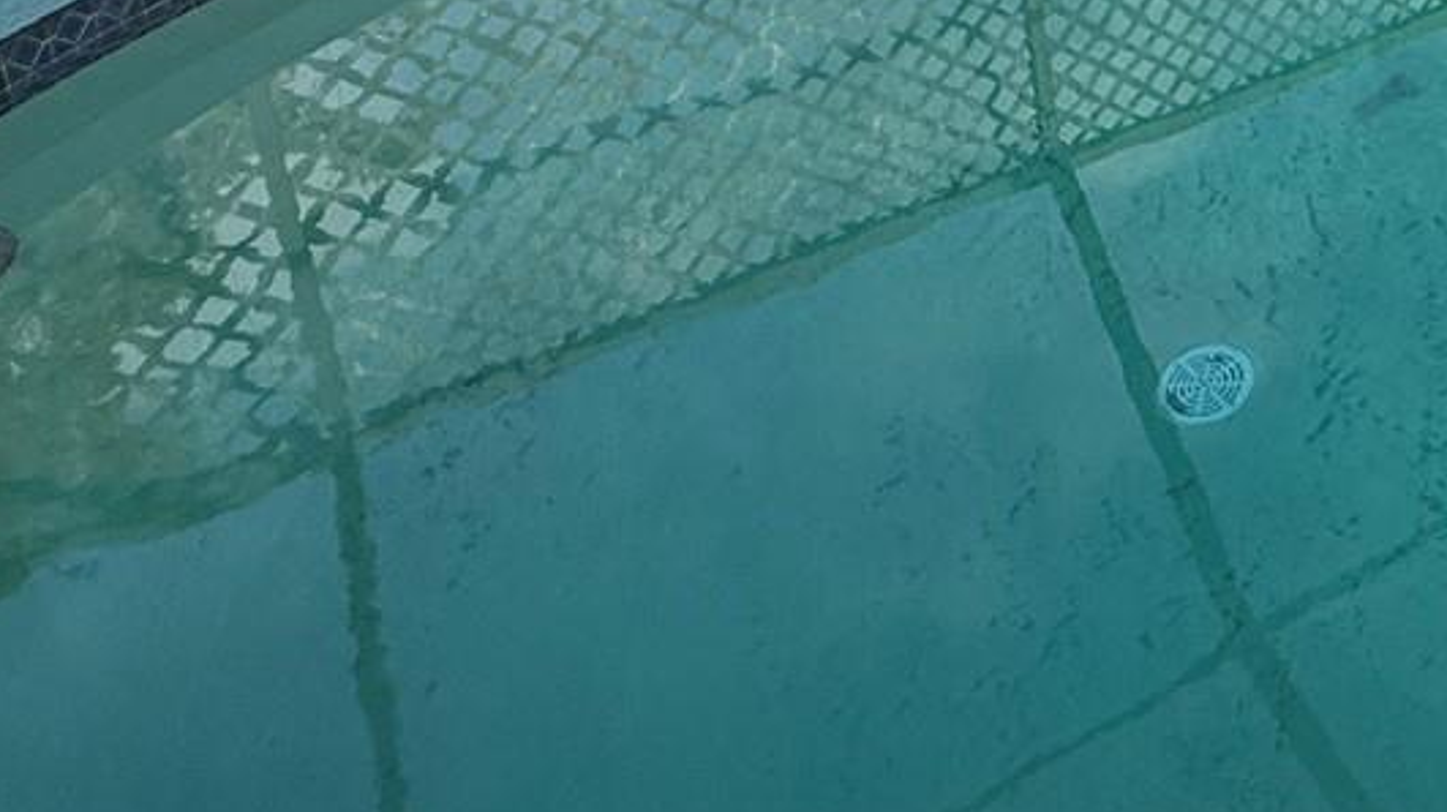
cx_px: 1711
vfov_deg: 21.0
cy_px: -485
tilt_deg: -12.1
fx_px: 1764
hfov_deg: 35.6
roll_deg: +0.9
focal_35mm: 46
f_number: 2.2
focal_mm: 2.22
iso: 50
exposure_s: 1/619
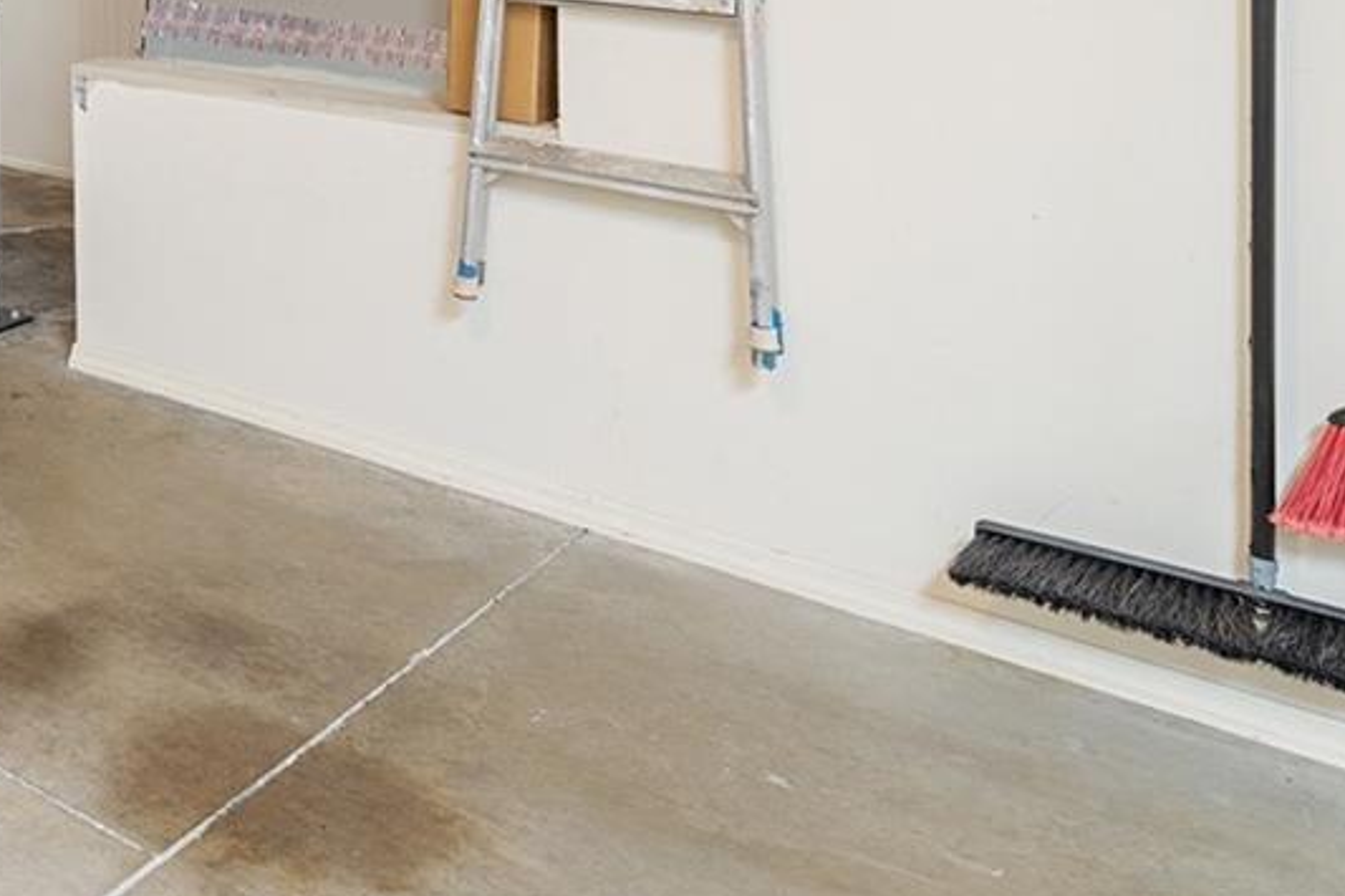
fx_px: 1569
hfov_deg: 33.7
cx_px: -401
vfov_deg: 27.6
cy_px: -209
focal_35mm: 42
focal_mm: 14
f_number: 8
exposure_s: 2
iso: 400
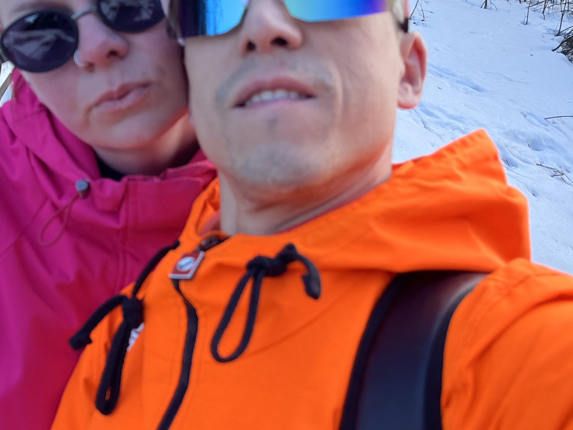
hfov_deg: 36.0
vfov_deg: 27.5
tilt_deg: -22.2
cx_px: 214
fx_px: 877
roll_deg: -12.3
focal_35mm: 53
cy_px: 224
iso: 50
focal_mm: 5.1
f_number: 1.6
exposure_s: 1/1056
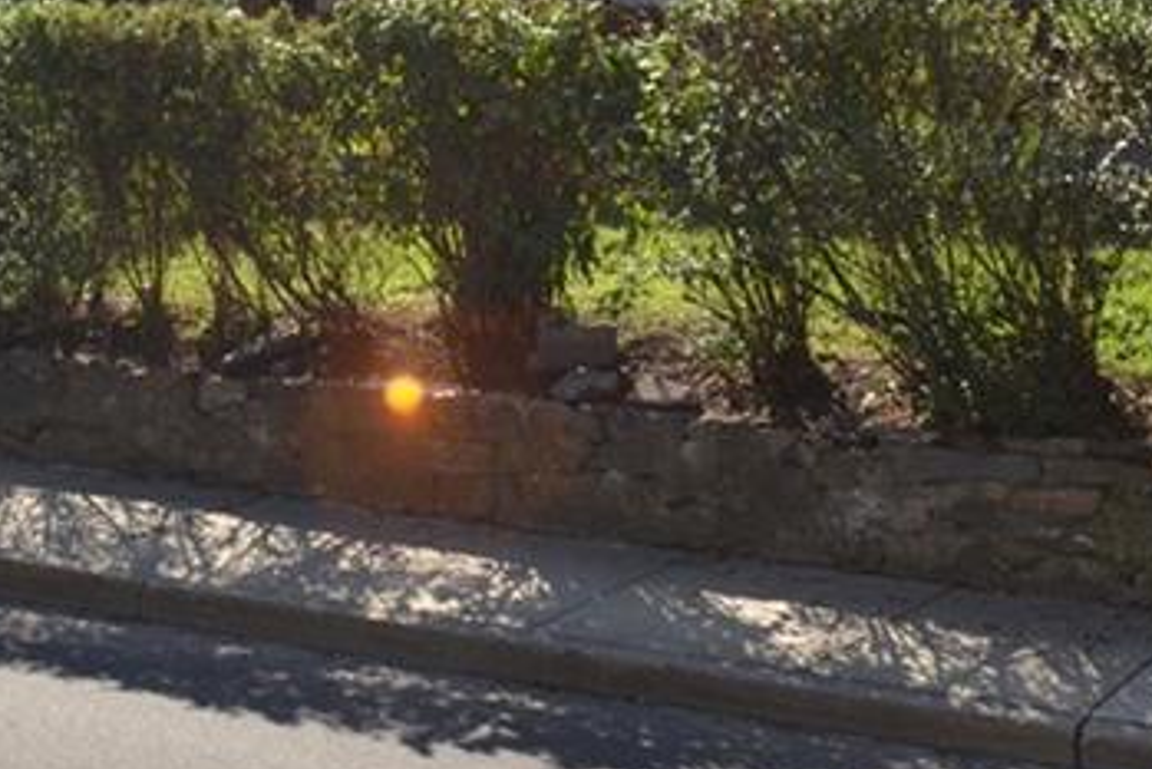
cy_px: -281
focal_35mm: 88
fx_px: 2817
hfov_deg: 22.9
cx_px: 300
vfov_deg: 14.7
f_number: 8
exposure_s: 1/200
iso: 100
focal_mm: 20
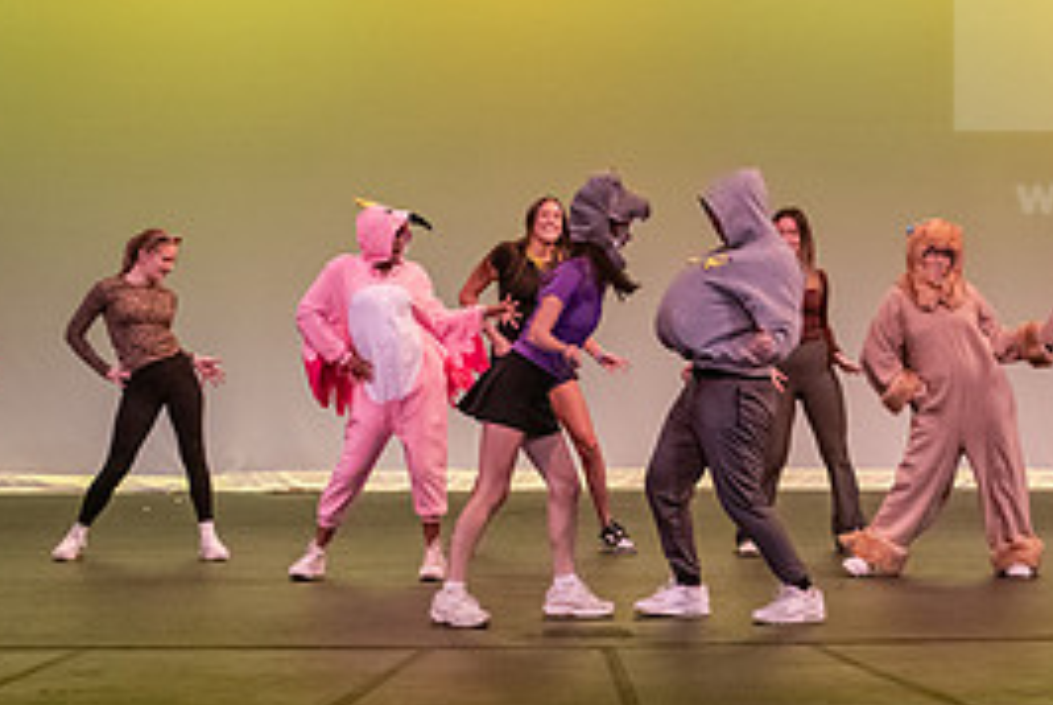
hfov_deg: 16.6
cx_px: 835
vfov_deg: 11.3
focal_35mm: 122
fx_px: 3572
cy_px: 279
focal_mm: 56
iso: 4000
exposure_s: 1/250
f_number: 3.2
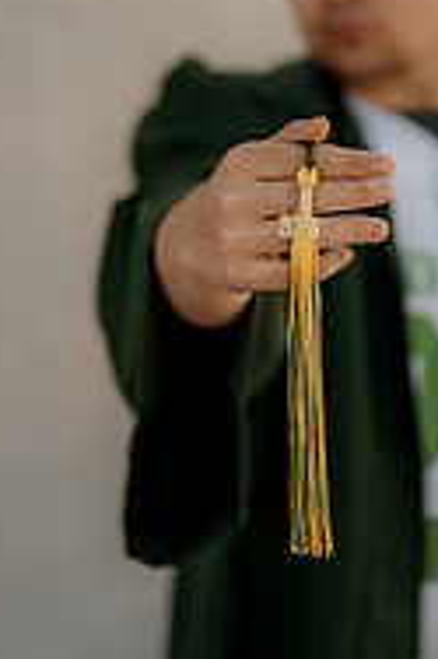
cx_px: 305
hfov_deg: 11.4
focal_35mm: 120
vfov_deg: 17.1
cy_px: 287
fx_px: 2194
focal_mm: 50
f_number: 1.4
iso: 400
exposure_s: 1/4000
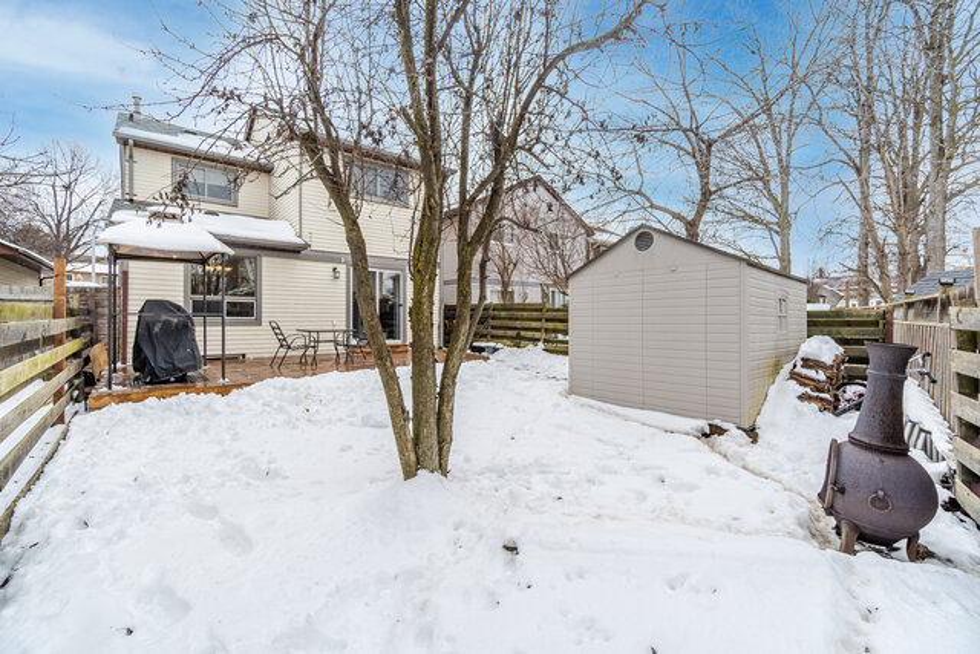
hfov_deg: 100.4
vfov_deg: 77.4
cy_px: 327
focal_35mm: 15
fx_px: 408
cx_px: 490
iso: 80
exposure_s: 1/250
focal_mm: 10
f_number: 6.3
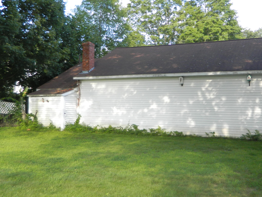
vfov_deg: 40.7
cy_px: 101
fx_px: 265
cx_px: 173
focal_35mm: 35
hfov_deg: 51.7
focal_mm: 4.5
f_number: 3.1
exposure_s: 1/200
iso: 110
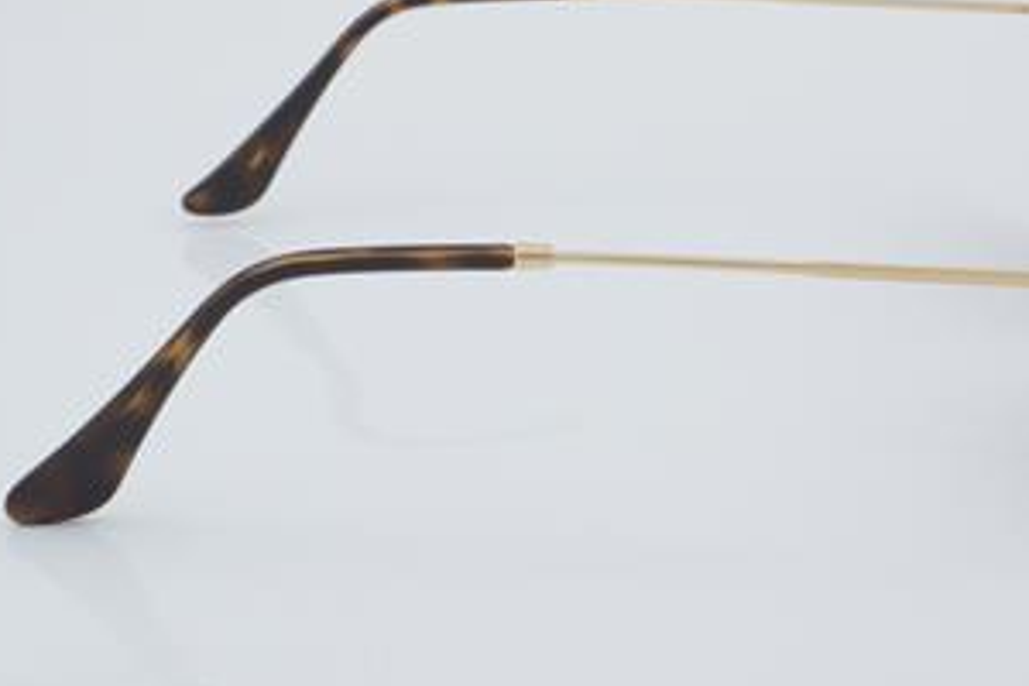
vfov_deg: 13.7
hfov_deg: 20.4
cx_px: 638
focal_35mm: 100
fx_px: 2858
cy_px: 250
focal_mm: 50
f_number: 32
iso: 100
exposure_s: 1/4
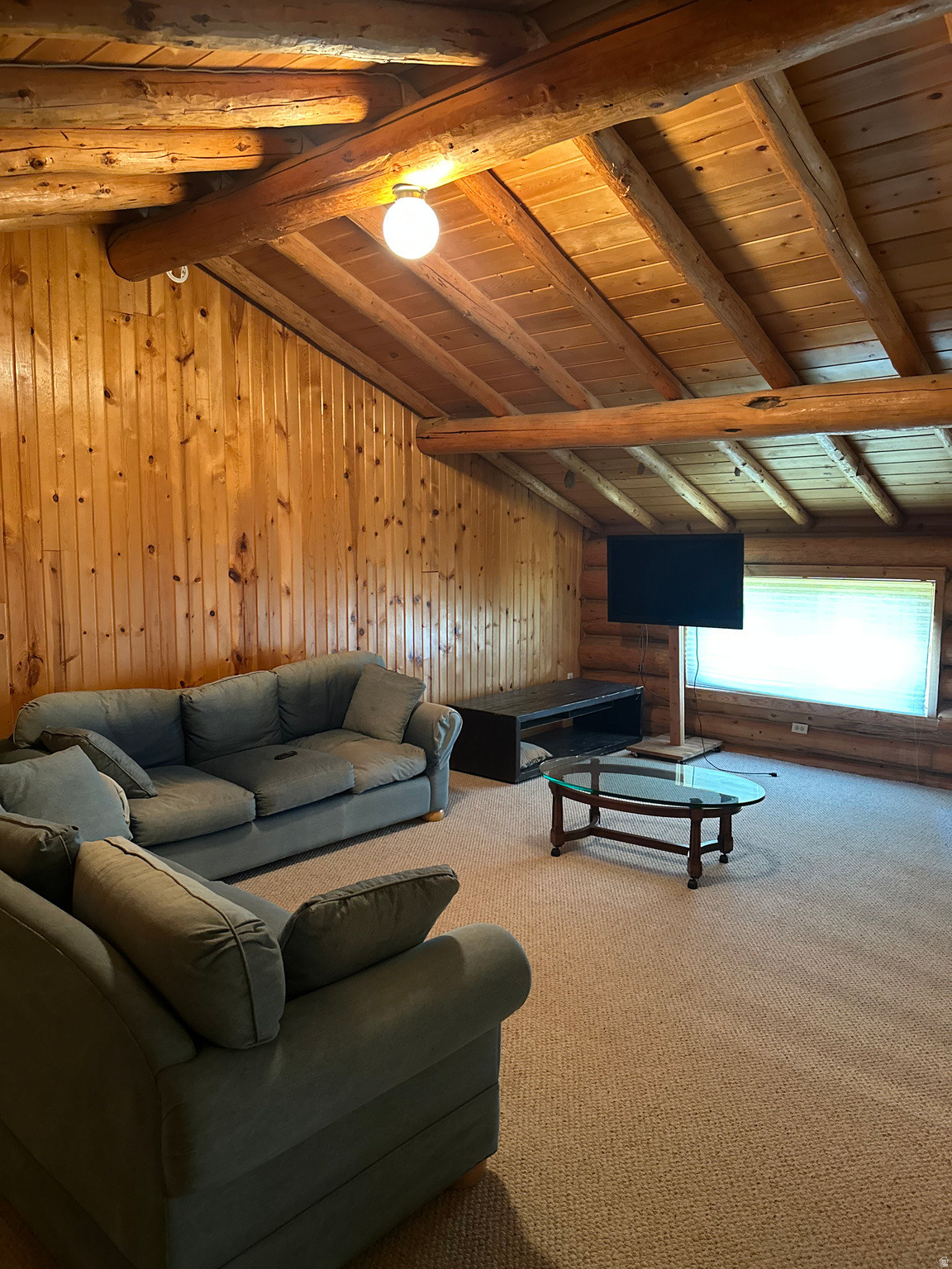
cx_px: 476
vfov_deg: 71.6
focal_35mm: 24
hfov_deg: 56.8
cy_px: 634
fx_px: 880
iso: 800
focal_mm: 6.86
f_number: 1.78
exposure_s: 1/40
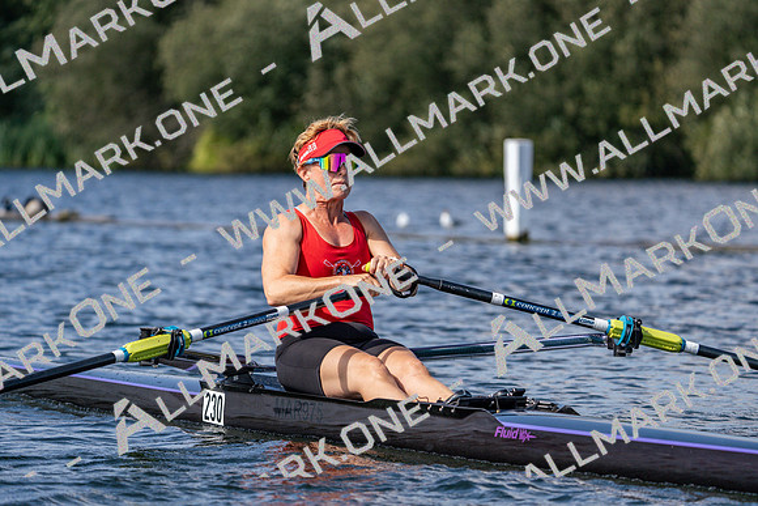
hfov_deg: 8.2
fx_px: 5265
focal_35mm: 250
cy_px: 253
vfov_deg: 5.5
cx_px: 379
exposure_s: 1/1600
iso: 250
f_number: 5.6
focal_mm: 250
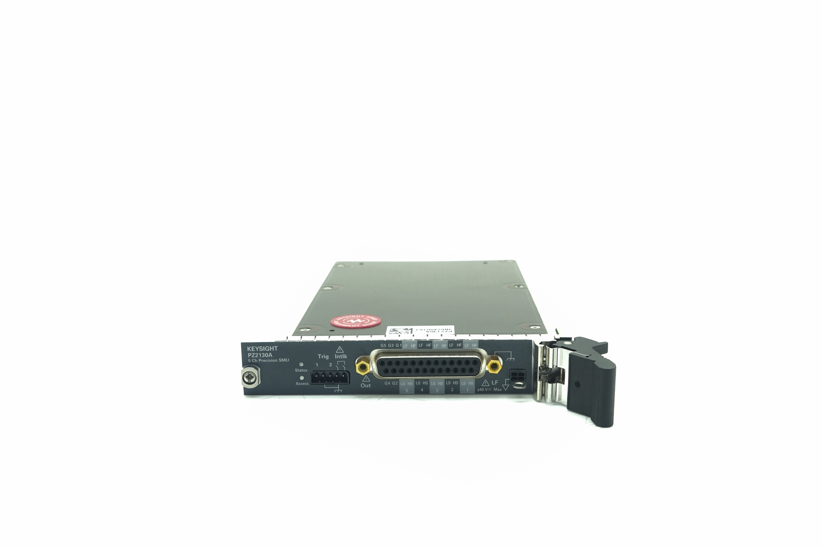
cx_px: 411
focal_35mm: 44
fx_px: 1005
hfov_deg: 44.5
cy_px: 274
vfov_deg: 30.5
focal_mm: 16.17
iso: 100
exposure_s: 1/5
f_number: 5
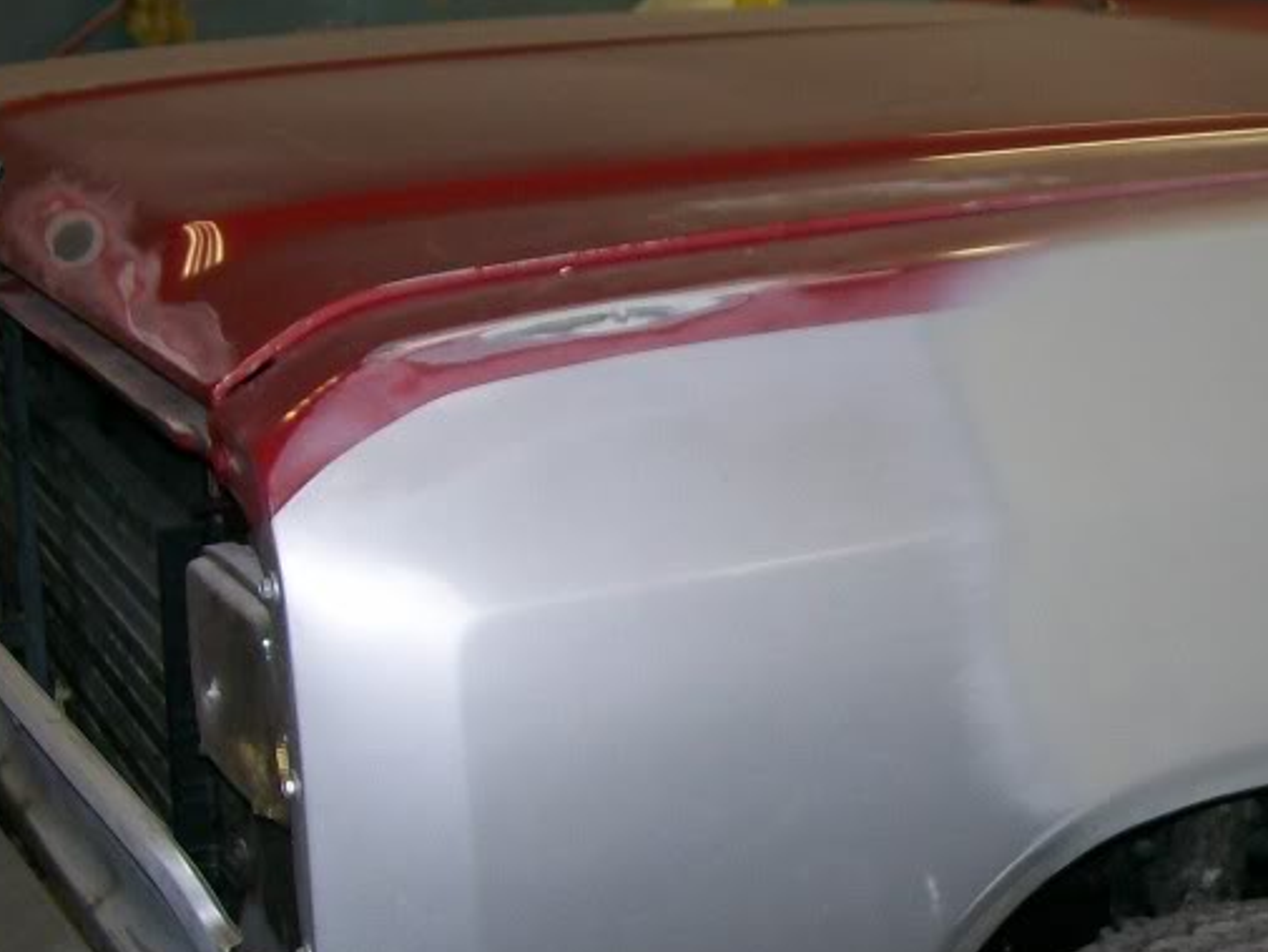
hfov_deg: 26.2
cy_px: 543
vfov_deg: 20.2
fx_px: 2675
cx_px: 1009
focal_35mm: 73
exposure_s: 1/64
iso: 80
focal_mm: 6
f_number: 2.7
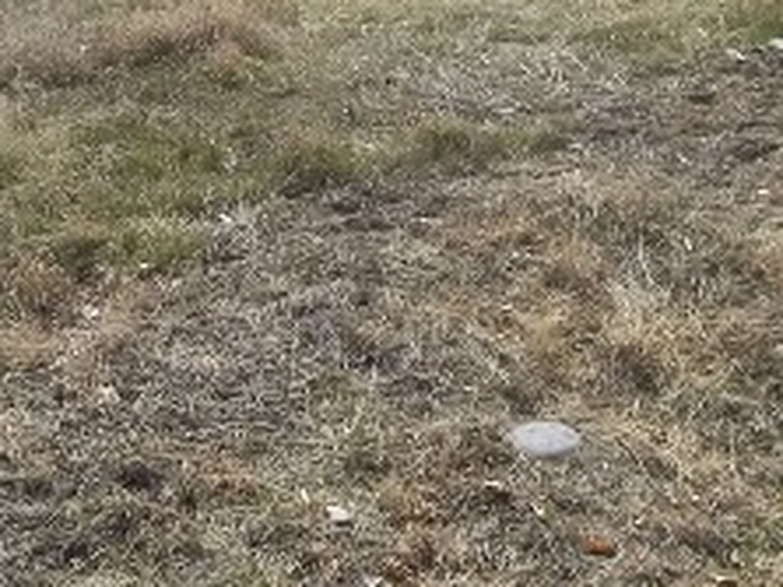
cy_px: 88
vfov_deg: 15.9
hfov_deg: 21.0
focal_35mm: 92
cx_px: 147
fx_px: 2080
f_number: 8.8
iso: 64
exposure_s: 1/200
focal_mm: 5.7
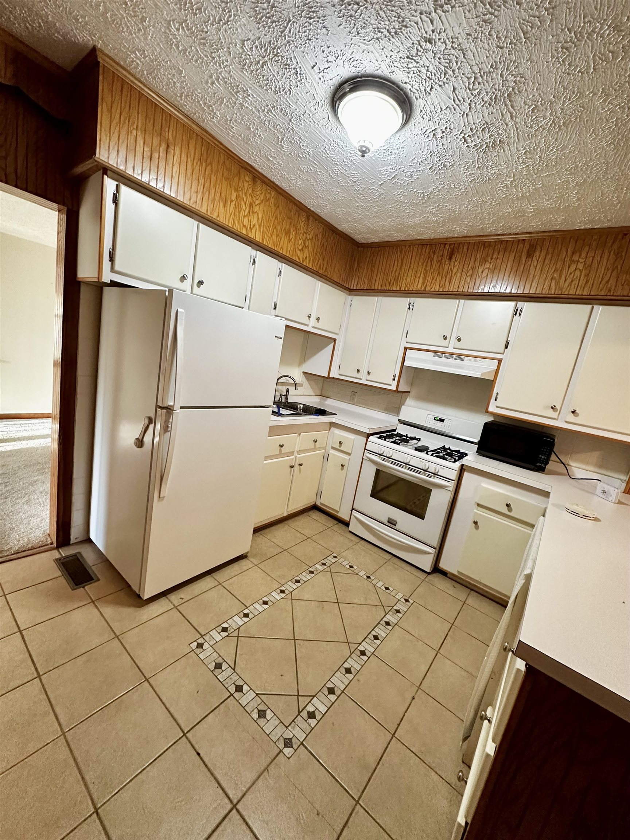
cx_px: 315
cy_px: 420
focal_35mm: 14
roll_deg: -10.5
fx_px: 340
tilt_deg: -10.3
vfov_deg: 102.1
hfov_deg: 85.7
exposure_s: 1/60
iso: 500
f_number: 2.2
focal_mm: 2.22
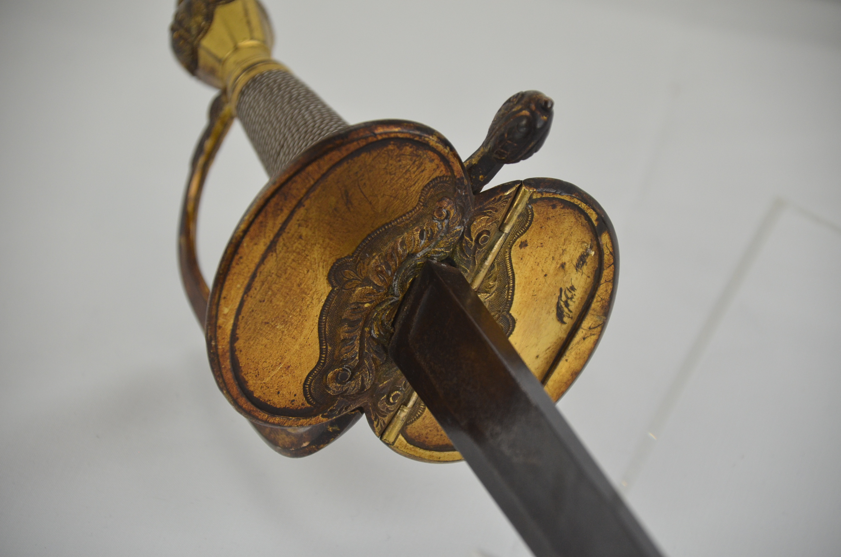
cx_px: 420
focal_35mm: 202
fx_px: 4721
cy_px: 278
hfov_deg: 10.2
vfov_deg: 6.8
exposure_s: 1/250
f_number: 5.6
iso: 800
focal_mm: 135
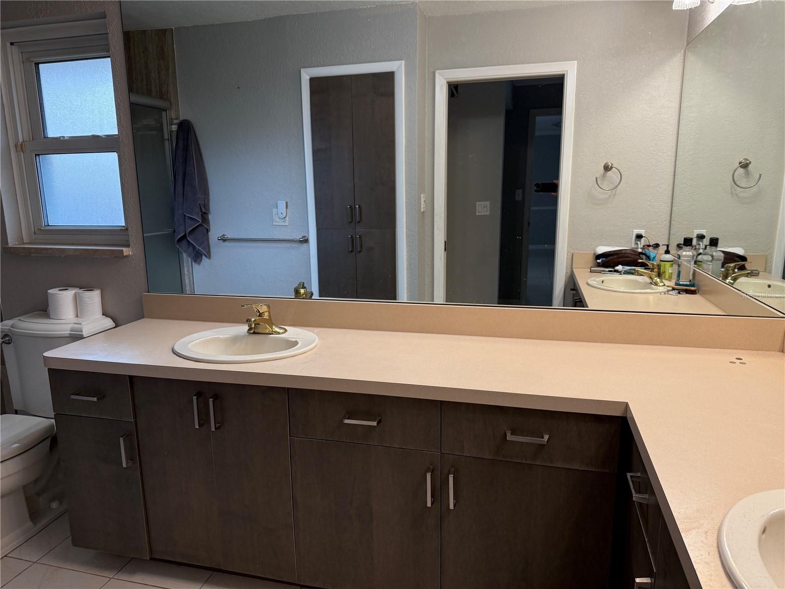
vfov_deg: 56.8
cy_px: 294
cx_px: 392
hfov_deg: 71.6
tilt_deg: -11.2
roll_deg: +0.7
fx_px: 544
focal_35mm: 24
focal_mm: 6.76
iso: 160
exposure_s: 1/152
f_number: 1.78
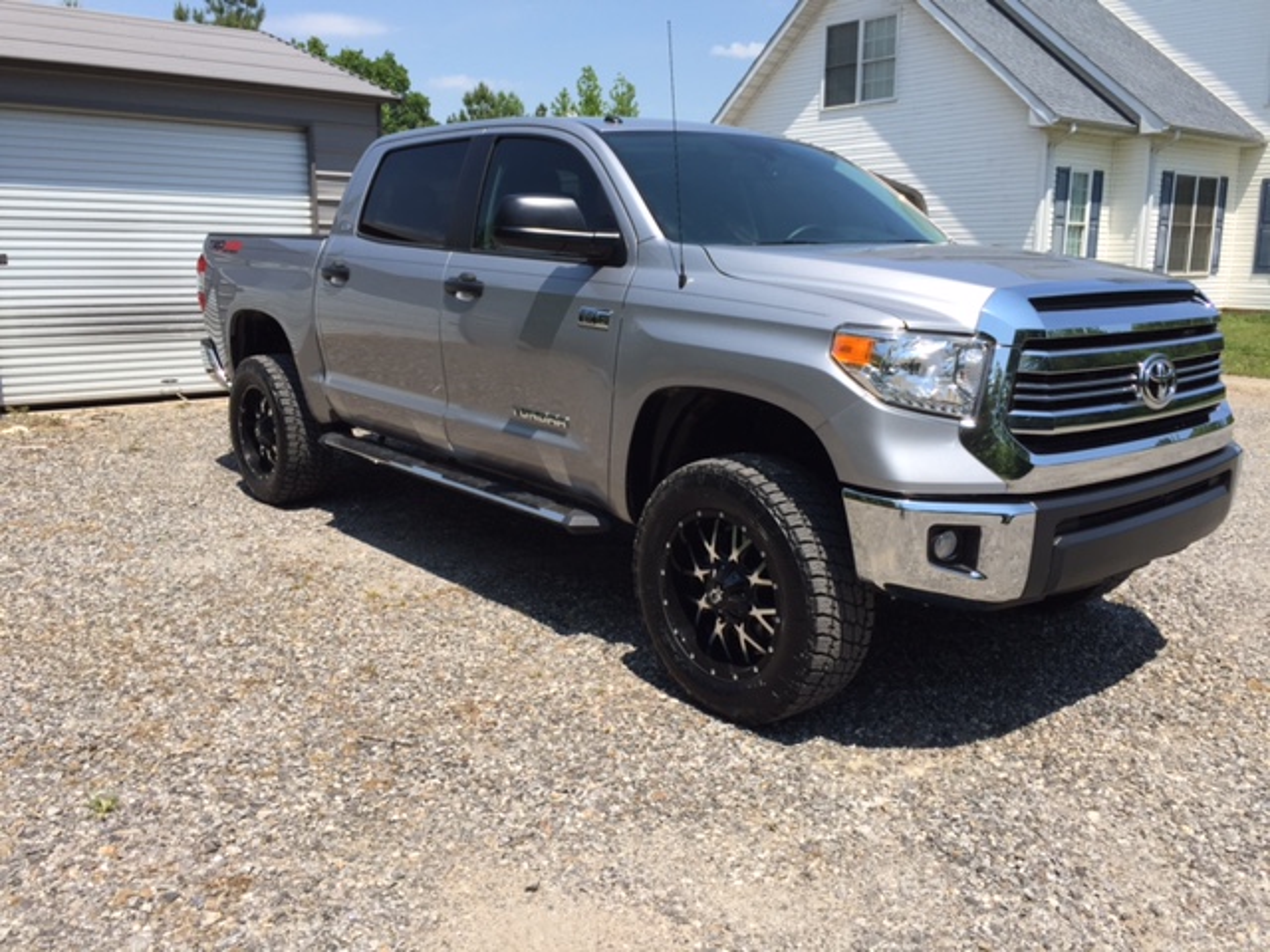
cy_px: 476
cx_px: 635
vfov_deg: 48.2
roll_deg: -0.6
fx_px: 1064
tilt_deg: -11.7
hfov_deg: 61.7
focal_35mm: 29
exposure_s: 1/1647
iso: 32
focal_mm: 4.15
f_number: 2.2
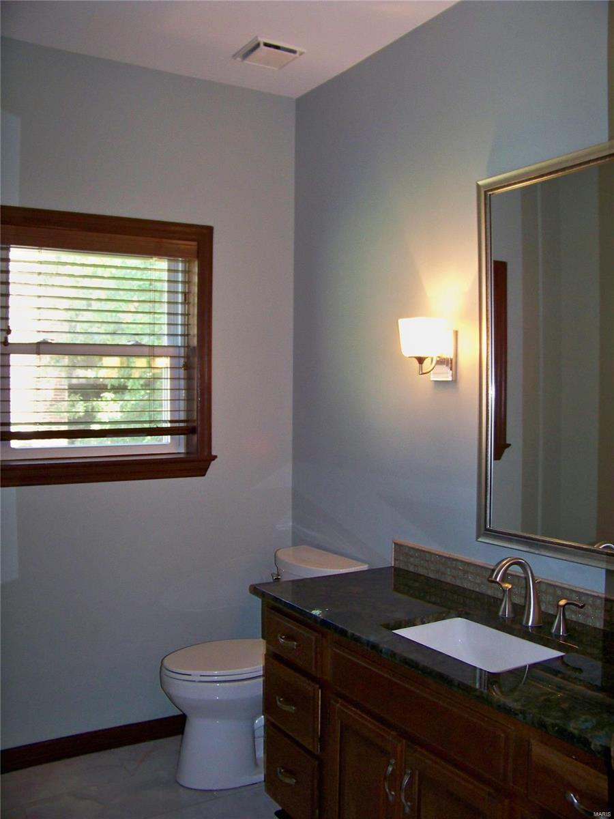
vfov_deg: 55.4
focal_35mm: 33
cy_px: 410
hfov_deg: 42.9
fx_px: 780
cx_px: 307
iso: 200
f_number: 2.8
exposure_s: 1/30
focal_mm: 5.85
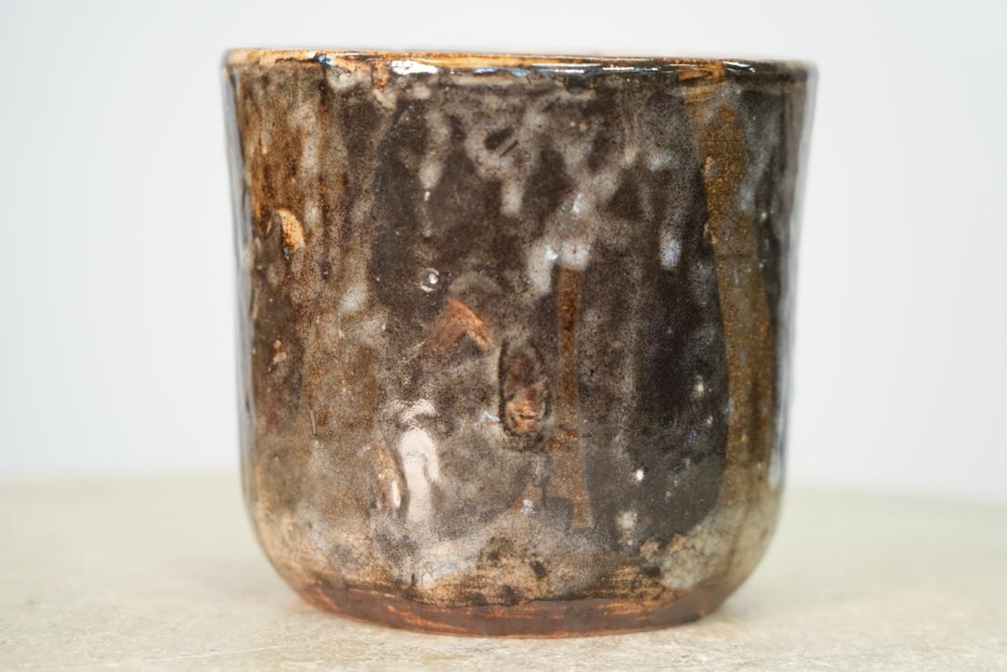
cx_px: 504
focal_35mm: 105
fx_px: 2937
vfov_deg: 13.0
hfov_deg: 19.5
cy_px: 336
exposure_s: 1/125
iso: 2500
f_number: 4
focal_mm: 105
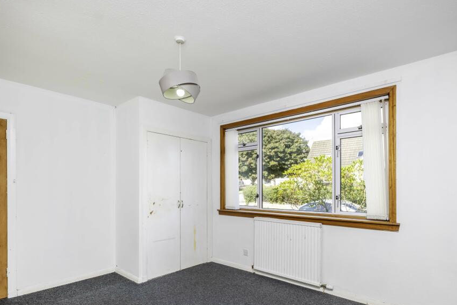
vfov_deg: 67.0
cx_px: 245
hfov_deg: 89.8
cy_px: 177
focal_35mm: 18
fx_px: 229
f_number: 7.1
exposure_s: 1/250
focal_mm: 10
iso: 400
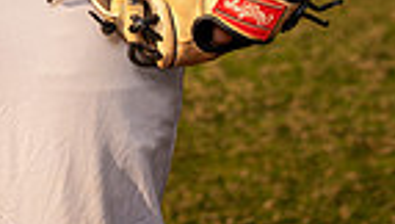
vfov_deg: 5.1
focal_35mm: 230
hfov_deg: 9.3
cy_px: -357
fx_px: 2413
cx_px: 14
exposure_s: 1/1600
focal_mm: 70
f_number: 4
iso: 250
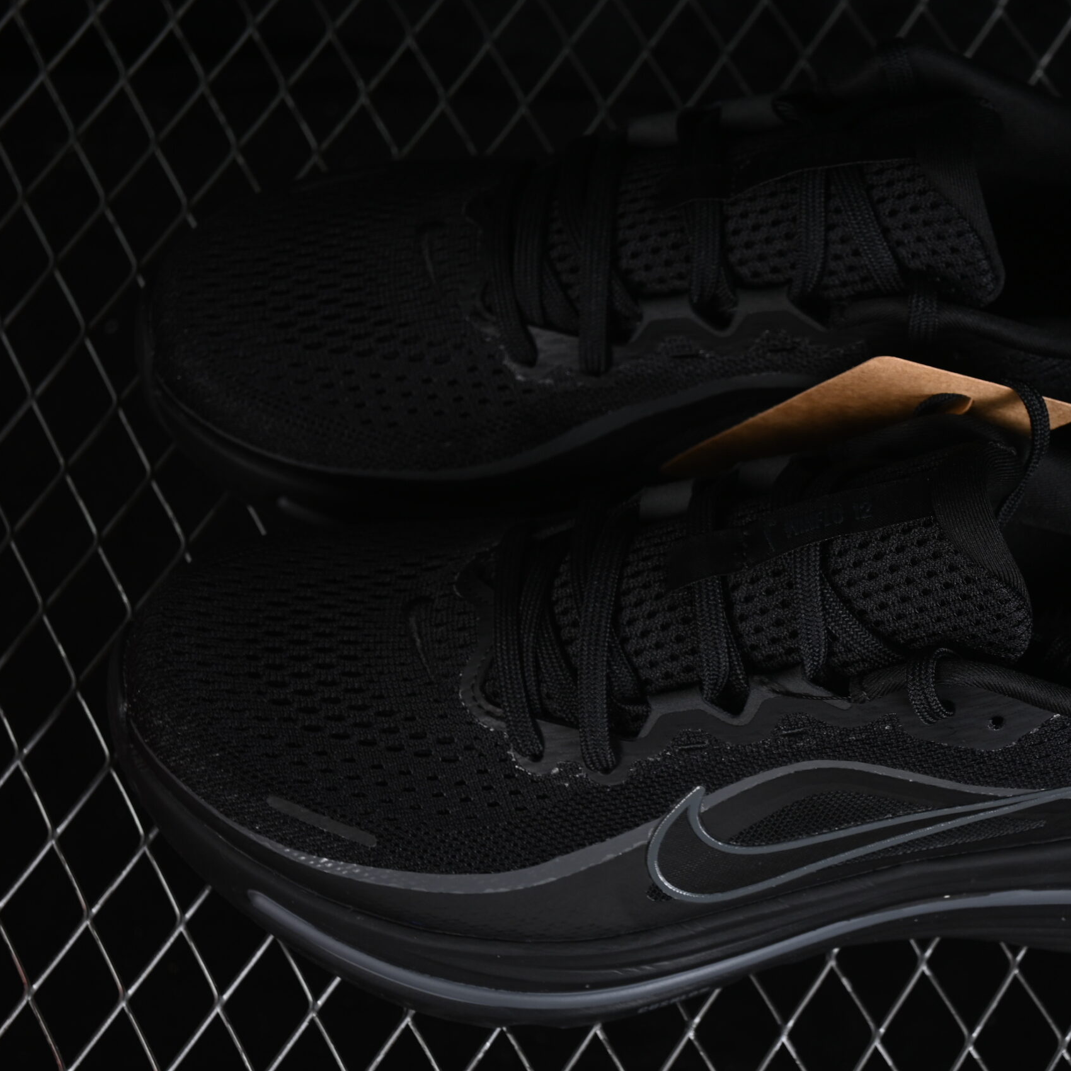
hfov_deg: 18.0
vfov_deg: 18.1
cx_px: 752
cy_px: 535
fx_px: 3360
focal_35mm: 96
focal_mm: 50
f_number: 6.3
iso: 160
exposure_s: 1/60
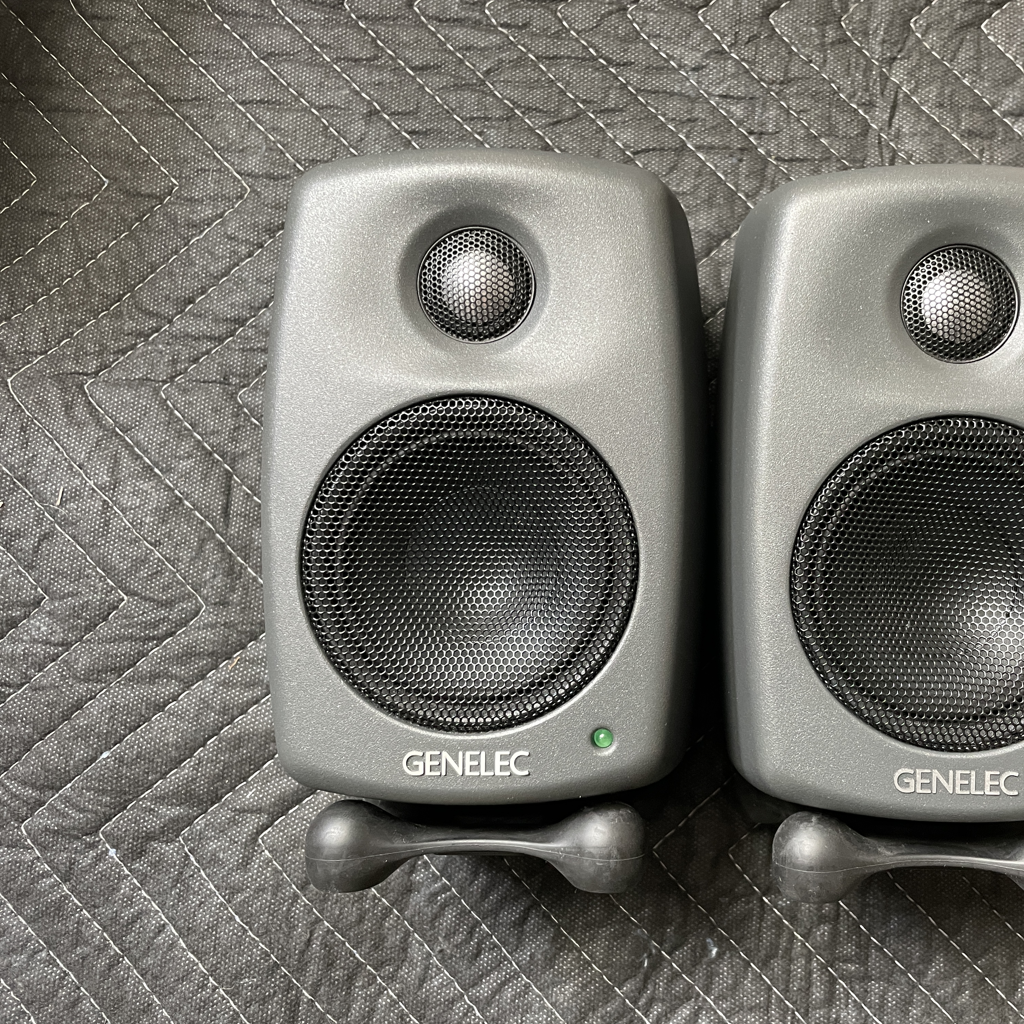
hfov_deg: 51.6
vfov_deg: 52.5
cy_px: 511
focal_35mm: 31
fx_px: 1038
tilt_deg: -84.0
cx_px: 682
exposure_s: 1/60
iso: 250
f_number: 1.6
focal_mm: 4.2
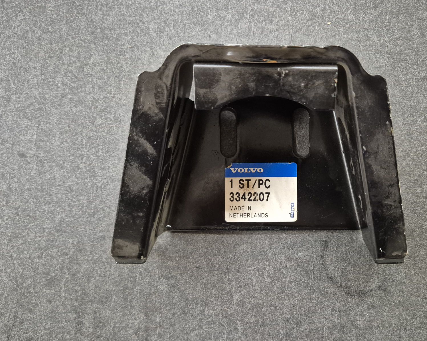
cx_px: 272
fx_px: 379
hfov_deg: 57.9
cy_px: 158
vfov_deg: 48.5
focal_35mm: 30
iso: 1600
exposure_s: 1/50
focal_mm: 5.4
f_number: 1.8
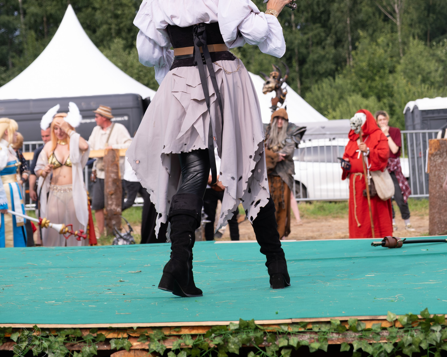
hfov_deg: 16.4
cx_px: 224
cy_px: 37
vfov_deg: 13.1
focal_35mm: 117
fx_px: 1548
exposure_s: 1/1250
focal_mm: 55
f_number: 4
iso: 320
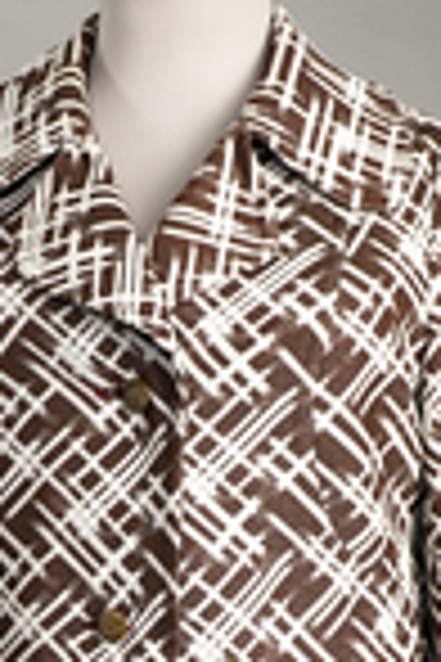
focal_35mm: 127
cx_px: 101
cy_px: 772
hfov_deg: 10.8
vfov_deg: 15.6
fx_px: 2333
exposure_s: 1/100
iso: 400
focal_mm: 32
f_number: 5
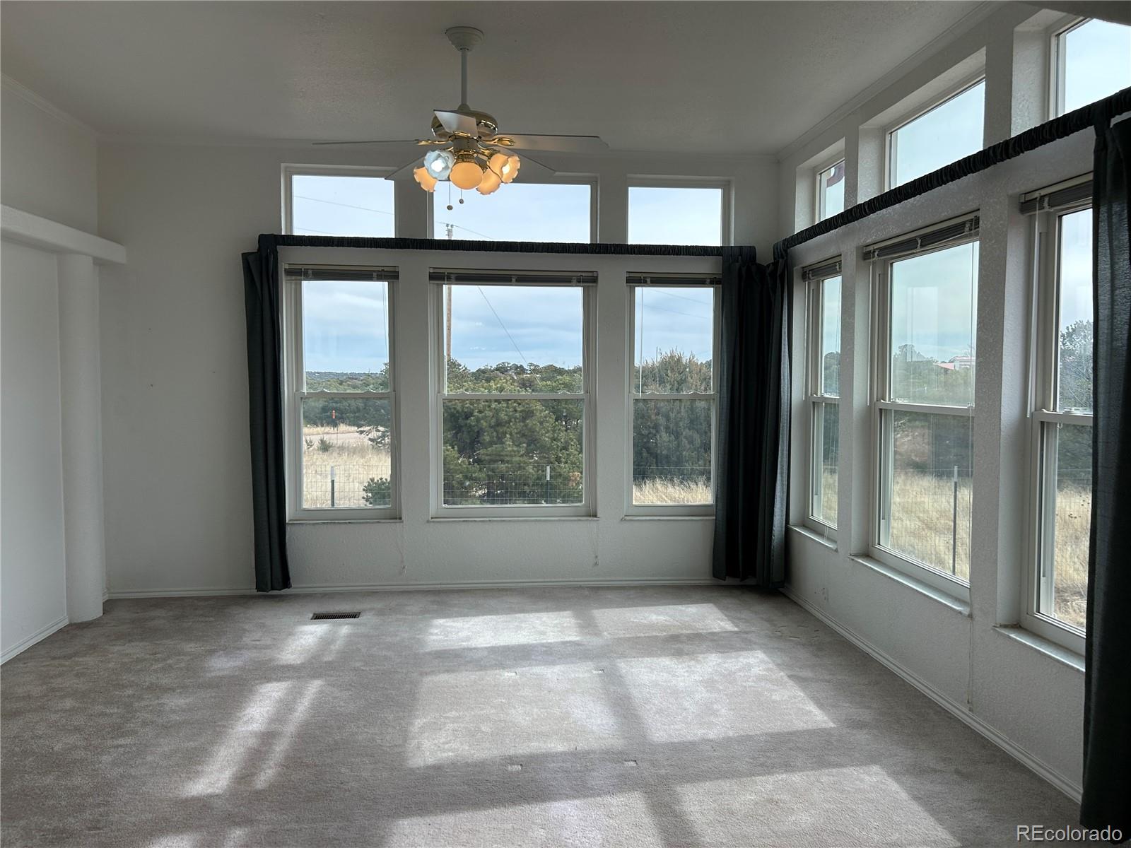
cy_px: 424
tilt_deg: -0.2
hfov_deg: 67.3
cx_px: 566
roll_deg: -0.2
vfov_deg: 53.1
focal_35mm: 26
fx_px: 849
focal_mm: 5.7
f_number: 1.5
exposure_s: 1/1183
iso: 50
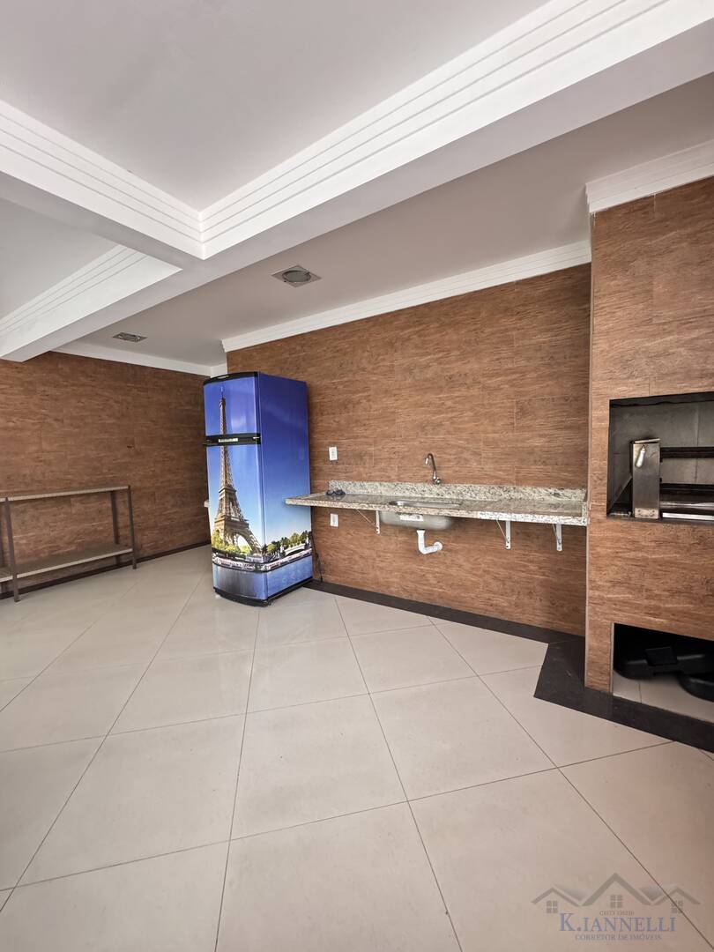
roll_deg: +1.1
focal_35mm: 14
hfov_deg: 85.7
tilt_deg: -5.9
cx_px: 357
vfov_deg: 102.1
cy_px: 476
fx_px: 385
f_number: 2.2
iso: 320
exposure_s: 1/99
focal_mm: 2.22
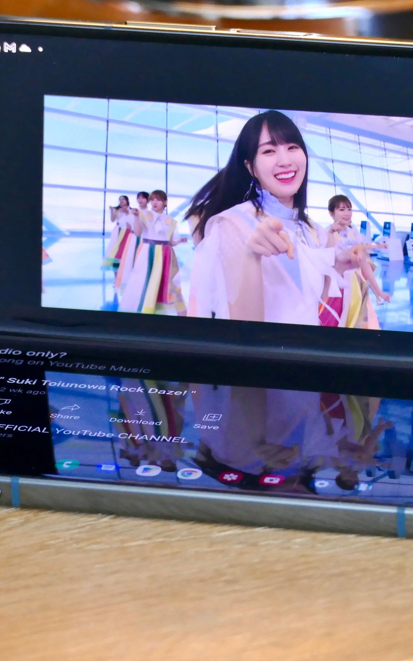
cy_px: 323
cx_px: 256
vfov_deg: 5.9
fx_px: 6375
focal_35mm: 354
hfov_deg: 3.7
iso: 640
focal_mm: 75.13
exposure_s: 1/100
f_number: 4
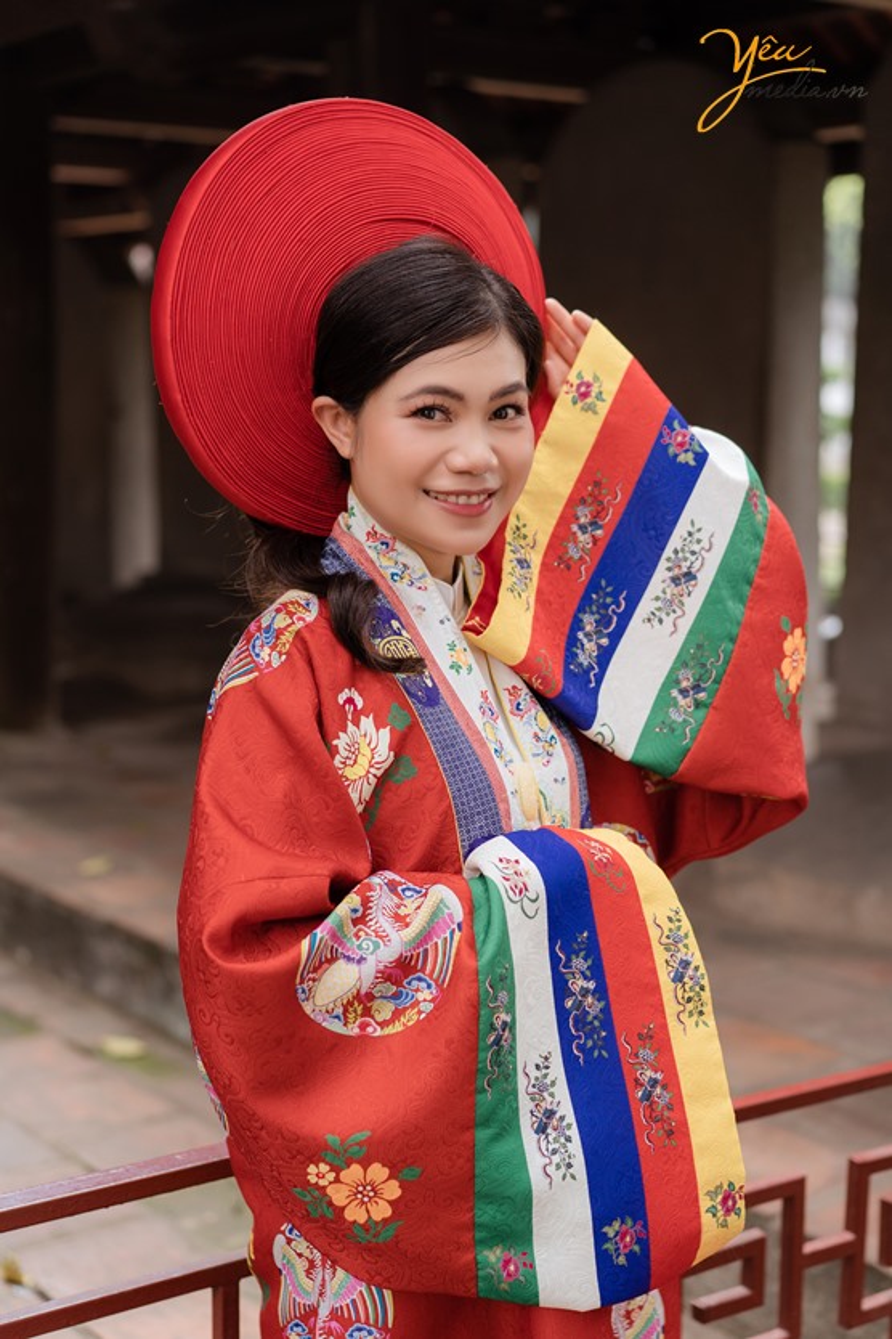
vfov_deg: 36.2
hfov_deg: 24.6
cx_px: 446
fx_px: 2044
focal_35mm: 55
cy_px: 670
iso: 400
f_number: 2.8
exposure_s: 1/400
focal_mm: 55
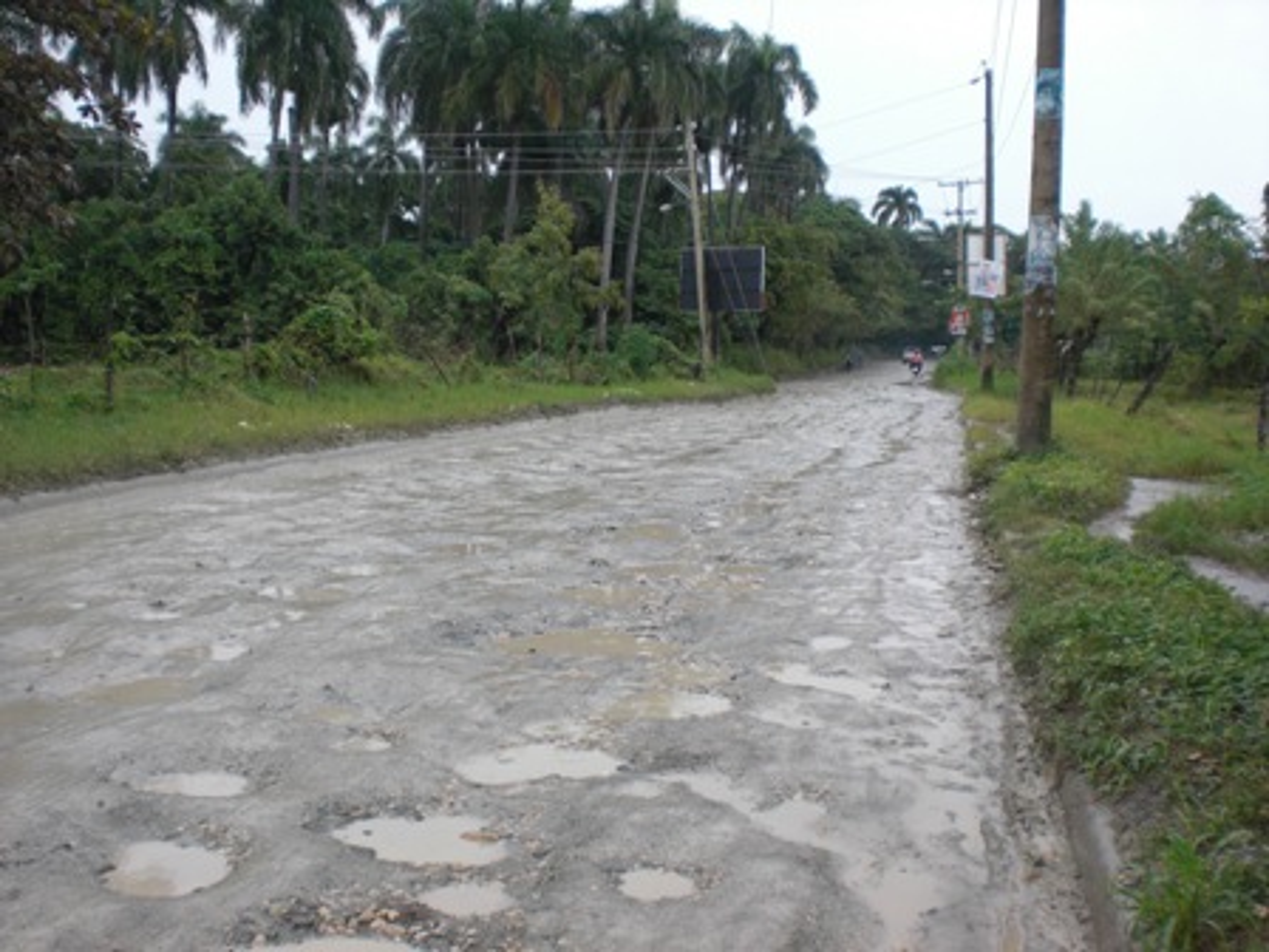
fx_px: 1393
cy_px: 476
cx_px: 634
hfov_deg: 49.0
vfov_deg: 37.7
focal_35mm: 38
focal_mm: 6.3
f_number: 3.1
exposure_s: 1/200
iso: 64
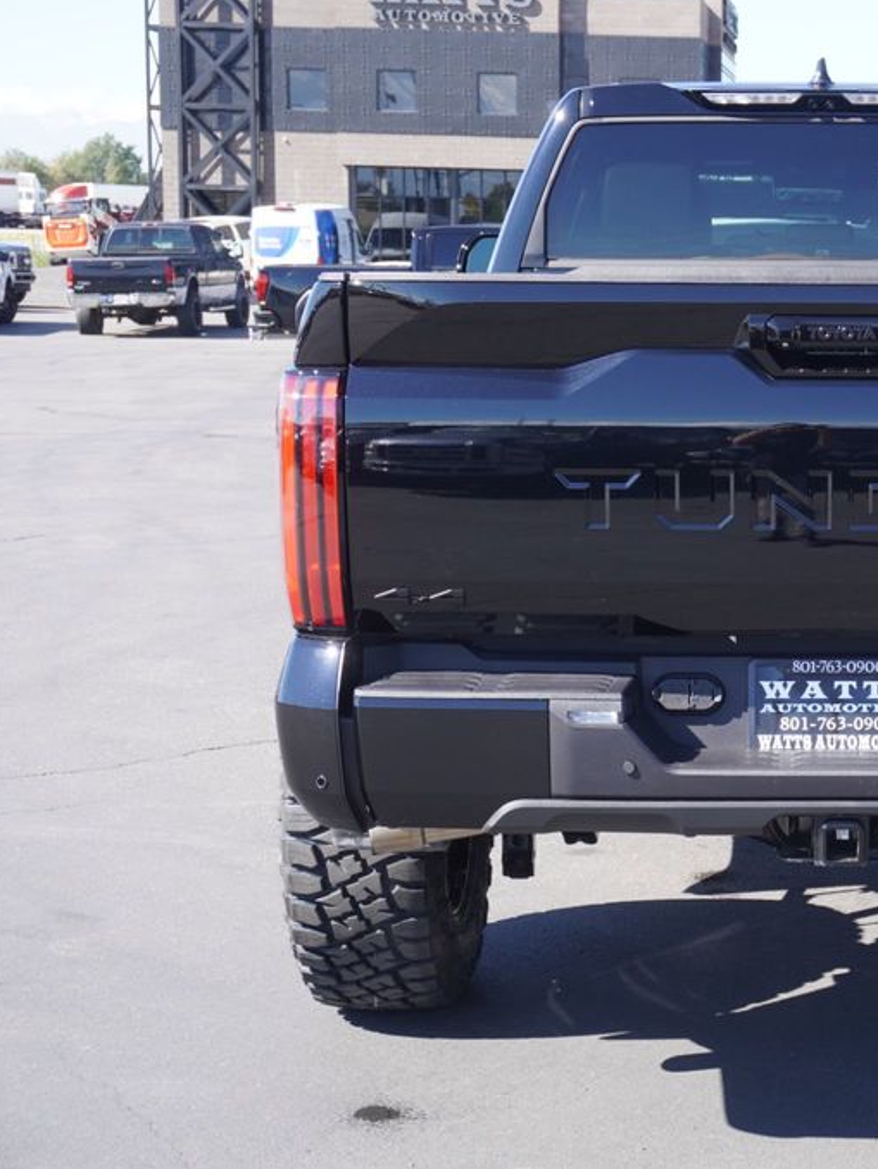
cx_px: 859
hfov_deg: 23.1
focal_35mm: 61
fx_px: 2062
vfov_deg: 31.7
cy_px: 581
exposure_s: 1/100
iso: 100
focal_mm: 28
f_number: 6.3
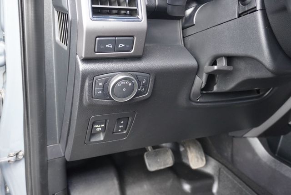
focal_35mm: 32
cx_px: 146
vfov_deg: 41.8
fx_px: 255
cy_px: 98
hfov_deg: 59.4
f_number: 4
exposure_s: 1/160
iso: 2000
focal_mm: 21
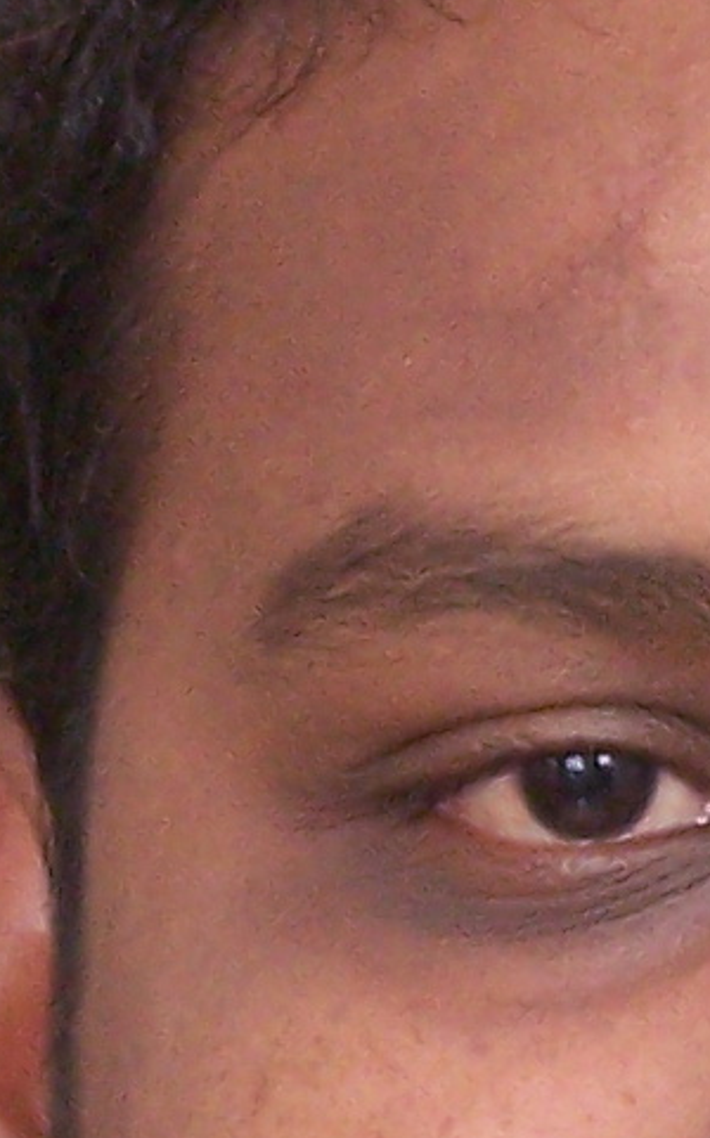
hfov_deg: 1.8
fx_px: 22541
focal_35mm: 727
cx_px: 928
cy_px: 1685
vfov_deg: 2.9
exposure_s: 1/160
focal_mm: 21.2
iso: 200
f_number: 8
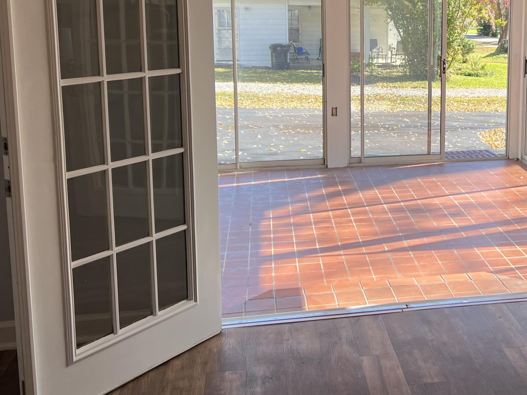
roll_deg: +0.4
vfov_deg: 29.3
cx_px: 440
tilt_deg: -8.1
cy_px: 104
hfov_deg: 37.2
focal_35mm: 49
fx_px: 746
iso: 50
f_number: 1.5
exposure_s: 1/488
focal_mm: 5.7
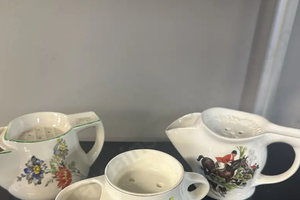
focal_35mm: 33
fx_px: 275
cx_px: 145
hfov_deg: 57.2
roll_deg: -1.5
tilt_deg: -31.5
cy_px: 144
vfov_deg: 39.1
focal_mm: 6.86
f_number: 1.78
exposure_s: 1/50
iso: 160
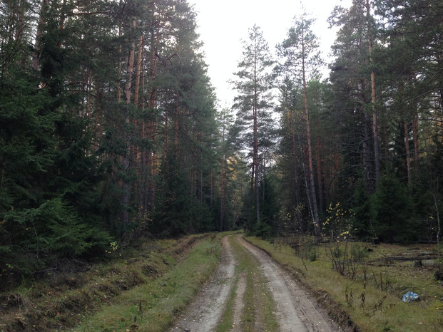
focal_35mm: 34
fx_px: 435
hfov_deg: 53.9
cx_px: 228
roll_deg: +0.5
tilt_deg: +8.9
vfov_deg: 41.8
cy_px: 162
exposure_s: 1/120
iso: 80
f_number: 2.4
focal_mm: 4.12
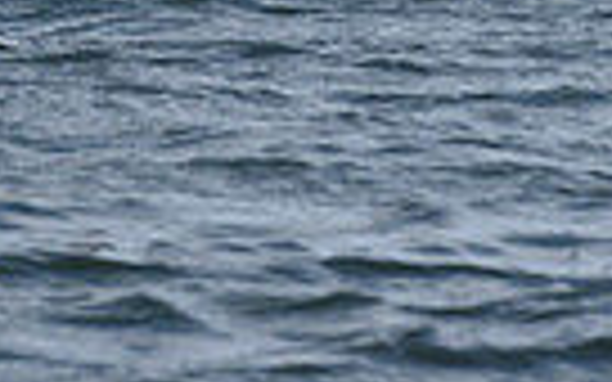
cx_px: -124
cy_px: -849
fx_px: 11609
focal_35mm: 696
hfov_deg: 3.0
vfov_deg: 1.9
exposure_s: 1/1000
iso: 320
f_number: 9
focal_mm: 160
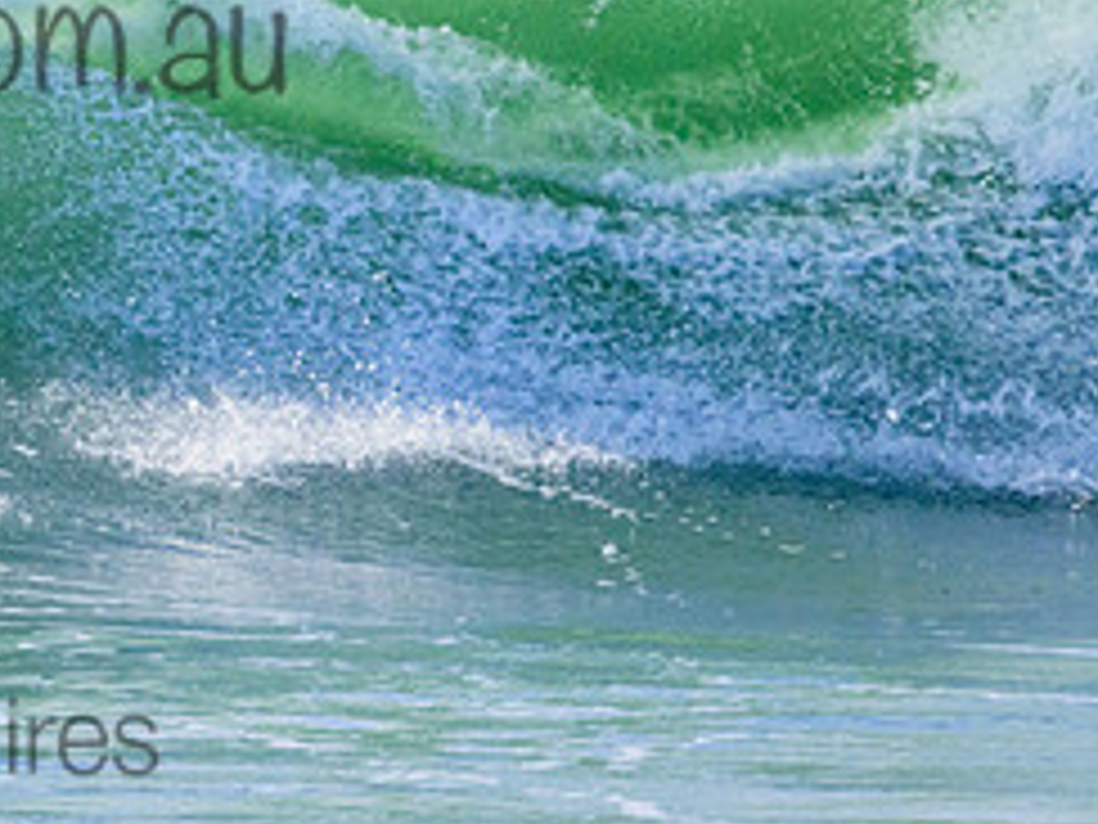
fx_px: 57983
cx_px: -189
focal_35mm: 1828
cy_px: -11
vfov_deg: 0.8
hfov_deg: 1.1
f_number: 11
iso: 2800
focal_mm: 800
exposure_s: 1/2000
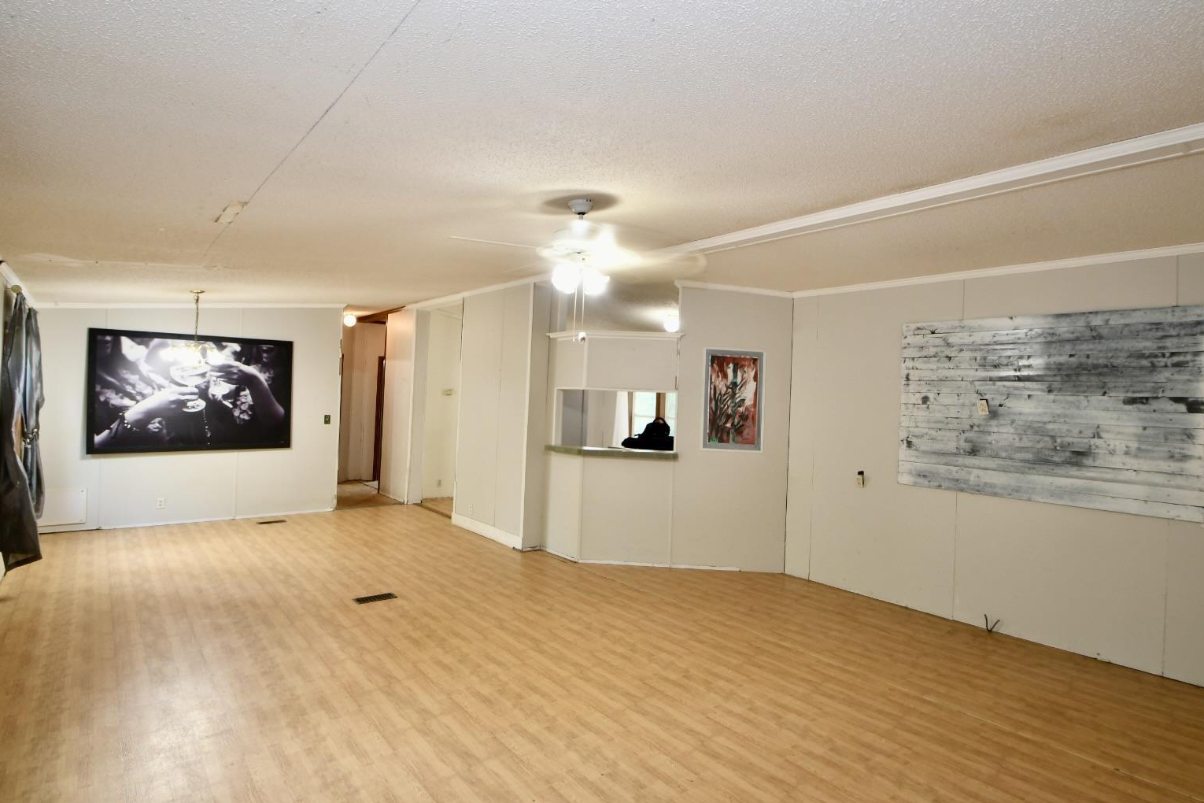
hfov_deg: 89.1
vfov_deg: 66.6
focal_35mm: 18
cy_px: 400
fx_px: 611
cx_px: 629
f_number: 9
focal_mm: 11.5
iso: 400
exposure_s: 1/6
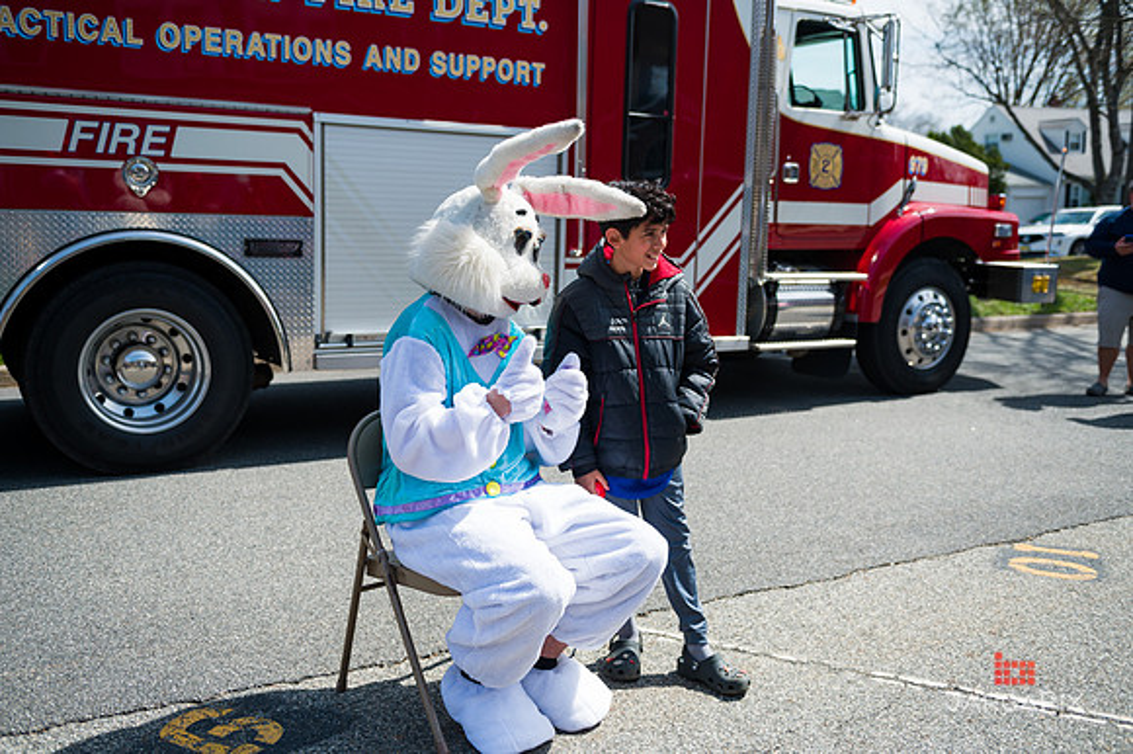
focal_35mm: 34
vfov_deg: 38.8
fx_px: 1069
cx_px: 566
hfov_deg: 55.8
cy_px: 377
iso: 200
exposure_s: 1/3200
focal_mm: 34
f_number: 4
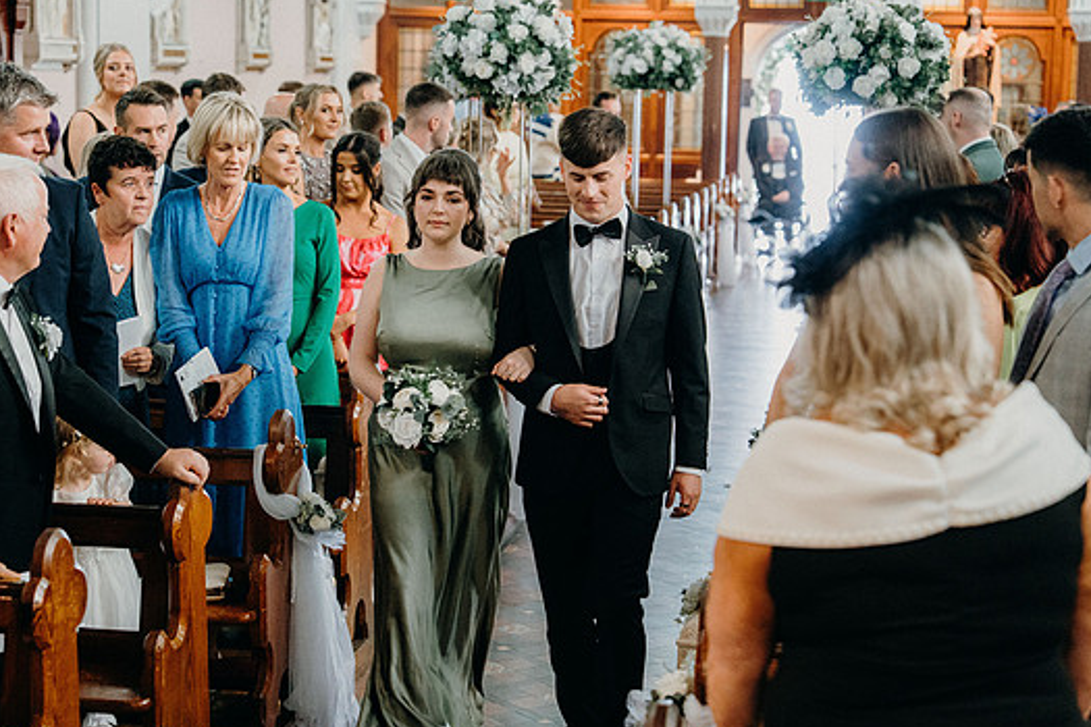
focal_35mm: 74
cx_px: 503
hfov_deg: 27.3
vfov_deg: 18.4
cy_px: 344
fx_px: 2242
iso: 5000
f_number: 3.5
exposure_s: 1/160
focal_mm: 67
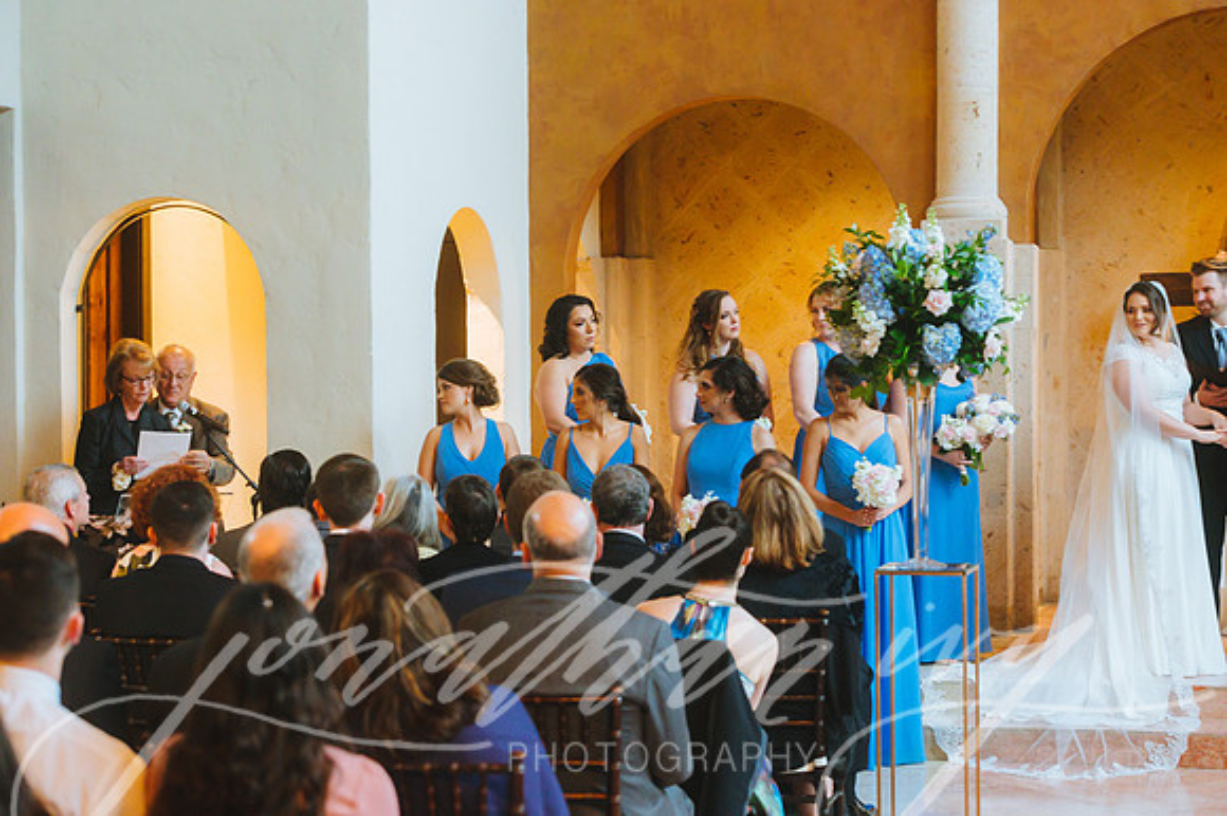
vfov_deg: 19.4
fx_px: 2384
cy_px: 408
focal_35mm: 70
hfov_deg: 28.9
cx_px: 614
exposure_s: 1/125
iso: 4000
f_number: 2.8
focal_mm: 70
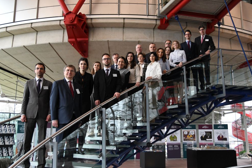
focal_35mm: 34
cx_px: 127
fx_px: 238
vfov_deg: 38.9
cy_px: 84
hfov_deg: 55.8
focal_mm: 22
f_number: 3.8
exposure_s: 1/320
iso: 1600
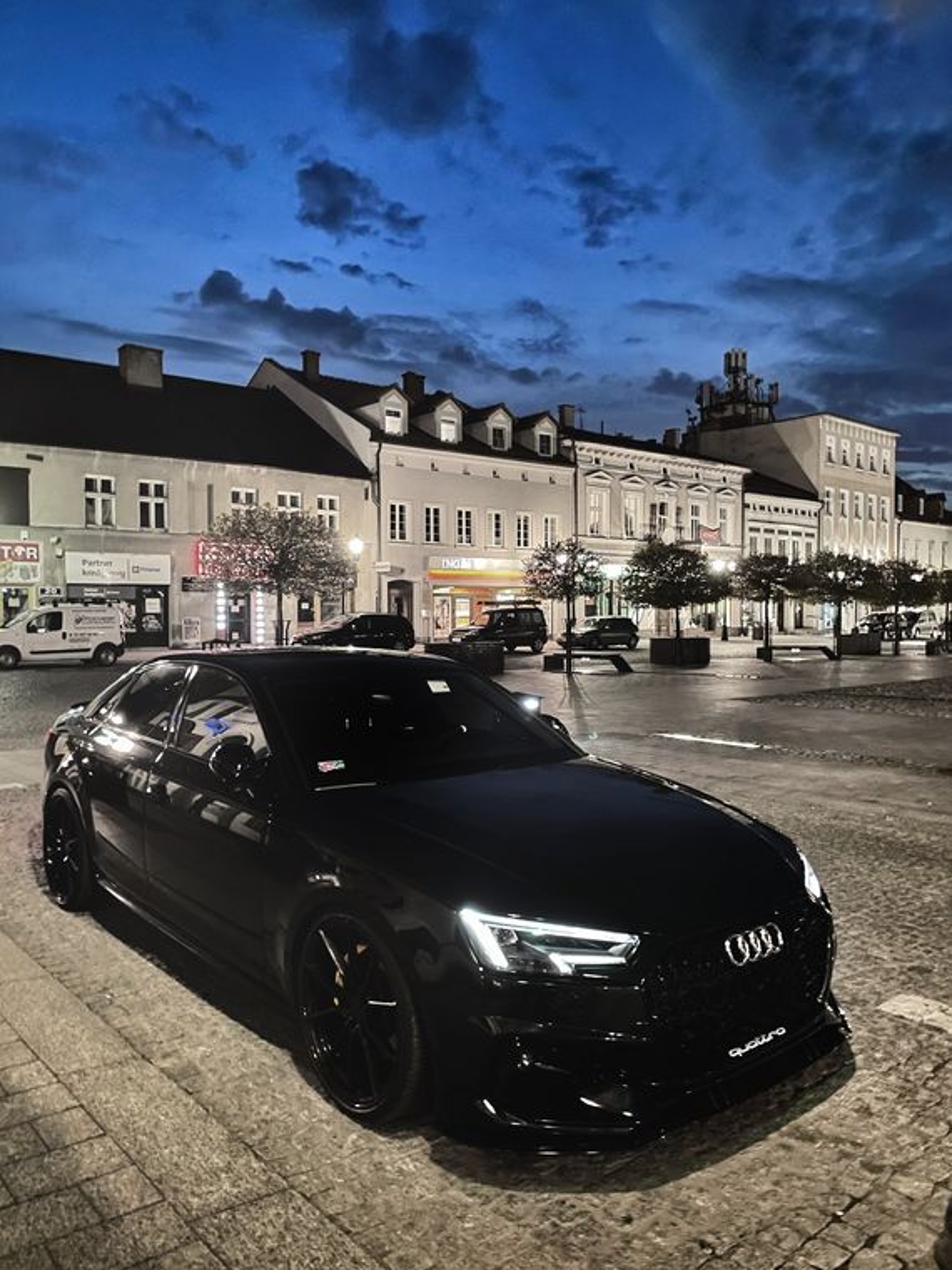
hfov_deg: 53.1
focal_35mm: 26
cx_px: 476
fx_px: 953
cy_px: 635
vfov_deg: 67.3
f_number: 1.6
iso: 500
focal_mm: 4.2
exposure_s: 1/10
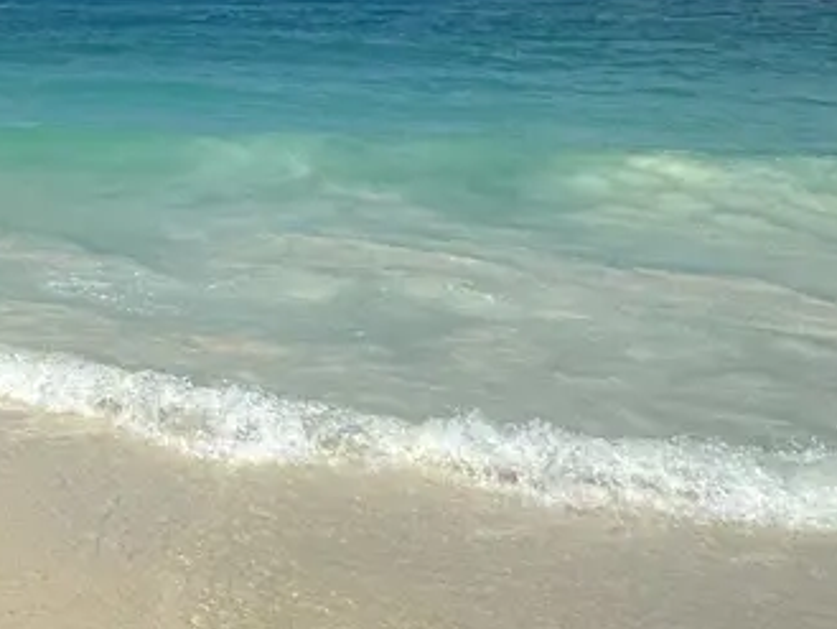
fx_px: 1234
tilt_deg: +6.6
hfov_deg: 26.1
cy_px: -181
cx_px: -455
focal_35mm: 51
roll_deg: +0.5
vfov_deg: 24.9
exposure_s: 1/4292
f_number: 2.2
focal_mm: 2.22
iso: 50
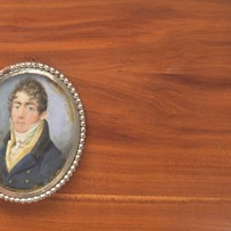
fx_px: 1041
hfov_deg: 12.6
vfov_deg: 12.7
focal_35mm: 138
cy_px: 137
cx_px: 25
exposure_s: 1/10
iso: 800
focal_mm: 55
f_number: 5.6
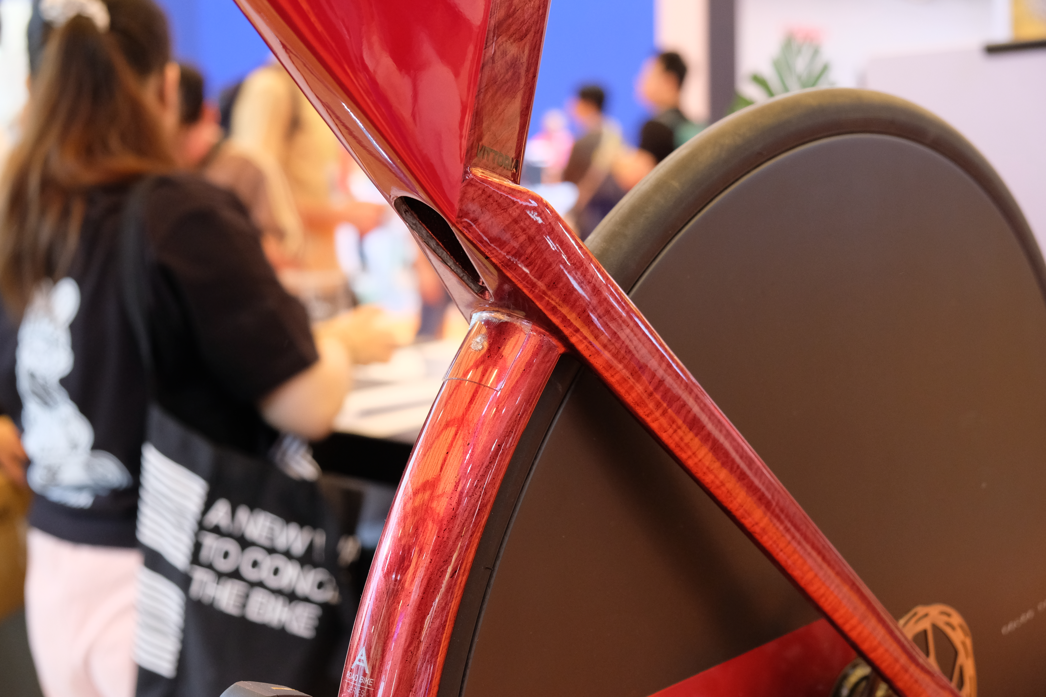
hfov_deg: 40.3
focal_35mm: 49
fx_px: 1424
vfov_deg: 27.5
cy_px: 348
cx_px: 523
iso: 1600
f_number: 4
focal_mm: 32.9
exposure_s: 1/80
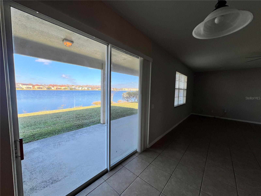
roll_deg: -1.0
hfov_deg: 106.2
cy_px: 98
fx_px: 98
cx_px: 130
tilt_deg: -3.9
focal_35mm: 13
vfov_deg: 89.9
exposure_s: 1/295
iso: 32
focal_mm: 1.57
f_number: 1.8
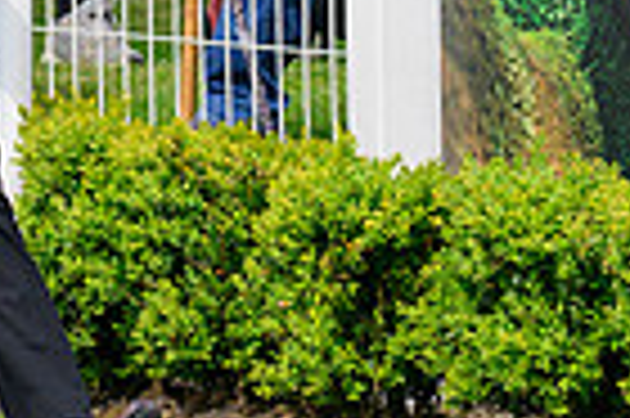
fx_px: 16238
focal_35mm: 929
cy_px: -139
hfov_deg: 2.2
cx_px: -603
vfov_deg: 1.5
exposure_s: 1/640
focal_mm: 150
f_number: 8
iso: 400
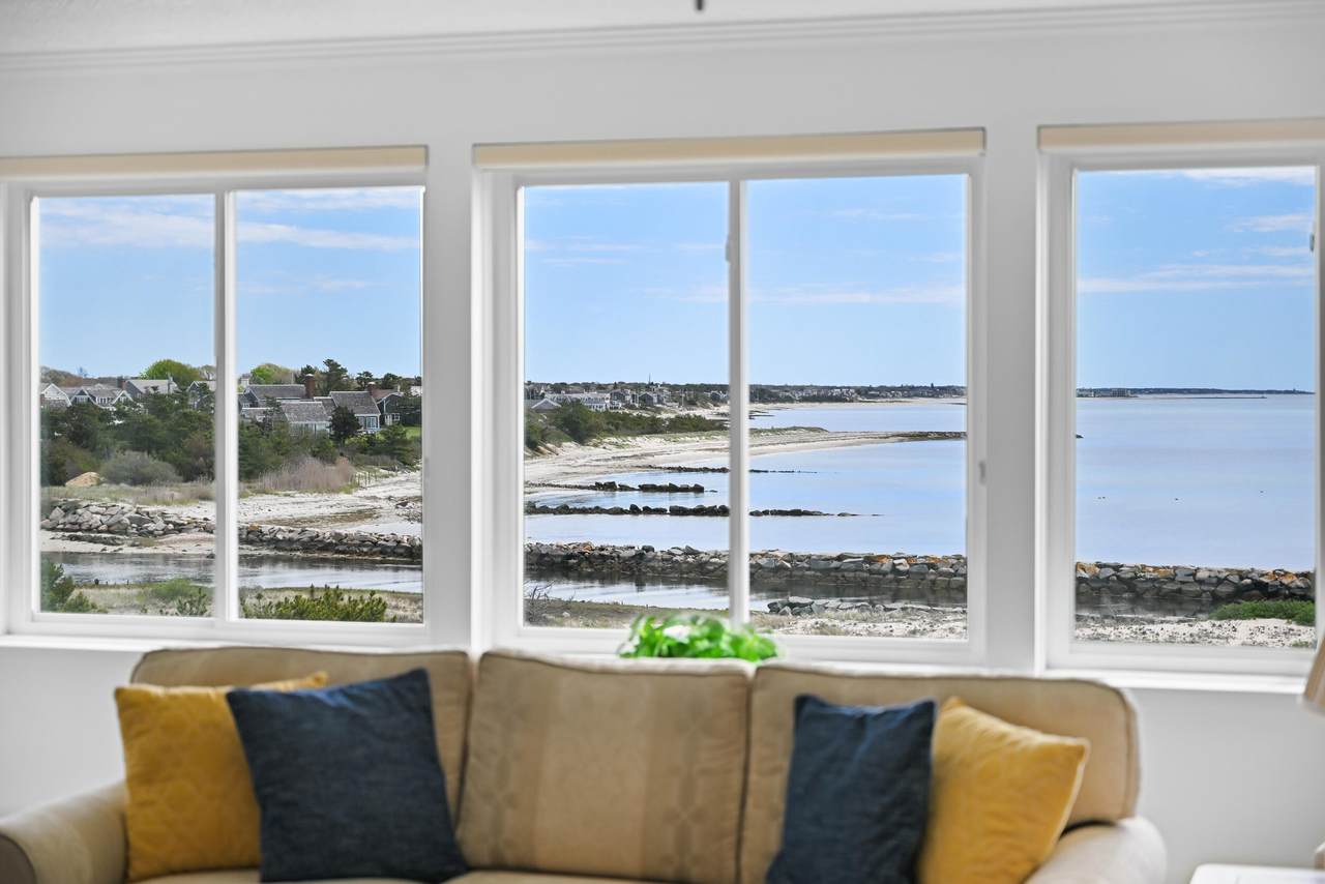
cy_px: 442
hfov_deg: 32.9
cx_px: 662
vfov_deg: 22.3
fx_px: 2246
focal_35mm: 61
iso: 320
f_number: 4
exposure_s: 1/200
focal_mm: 61
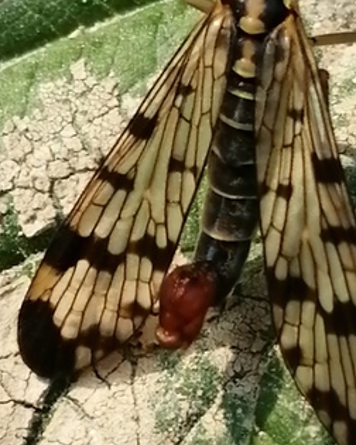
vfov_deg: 9.4
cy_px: 177
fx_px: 2713
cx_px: 184
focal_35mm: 206
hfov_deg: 7.5
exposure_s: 1/222
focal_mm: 3.46
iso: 50
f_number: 1.8
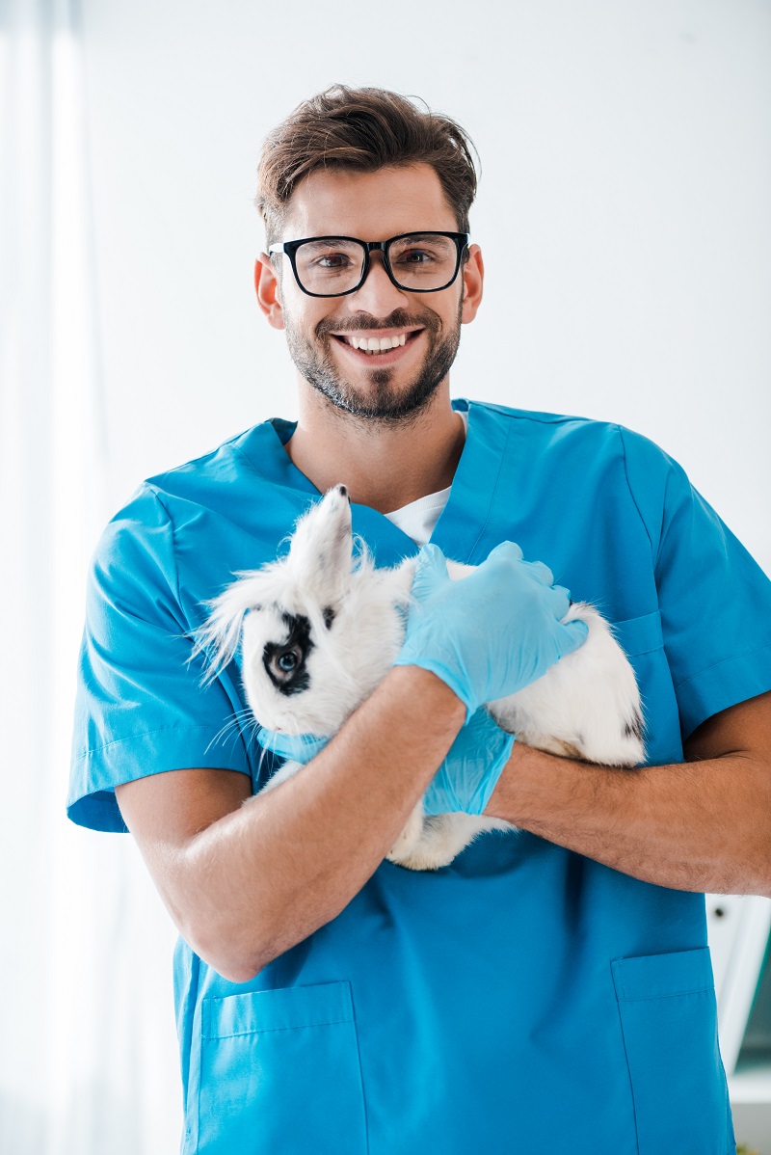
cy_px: 578
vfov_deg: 19.4
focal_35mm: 105
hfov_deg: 13.1
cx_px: 386
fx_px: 3369
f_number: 3.5
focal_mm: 105
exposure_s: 1/200
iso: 250
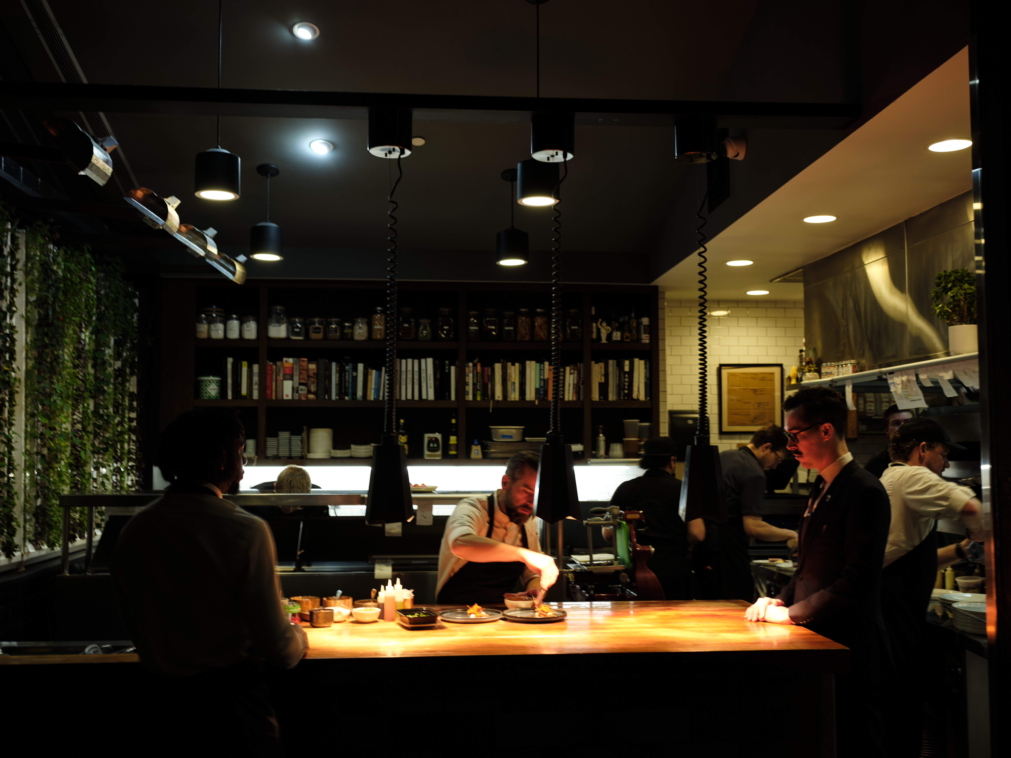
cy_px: 379
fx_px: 1051
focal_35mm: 36
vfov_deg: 39.7
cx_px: 506
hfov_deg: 51.4
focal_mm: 45
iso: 200
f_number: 4.5
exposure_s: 1/15
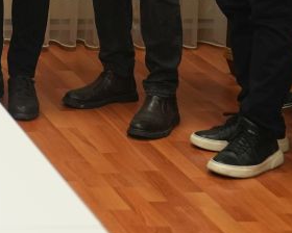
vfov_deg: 10.0
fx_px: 1262
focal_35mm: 146
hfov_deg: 11.7
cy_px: -182
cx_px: -318
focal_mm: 29
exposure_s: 1/125
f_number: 3.2
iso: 1600
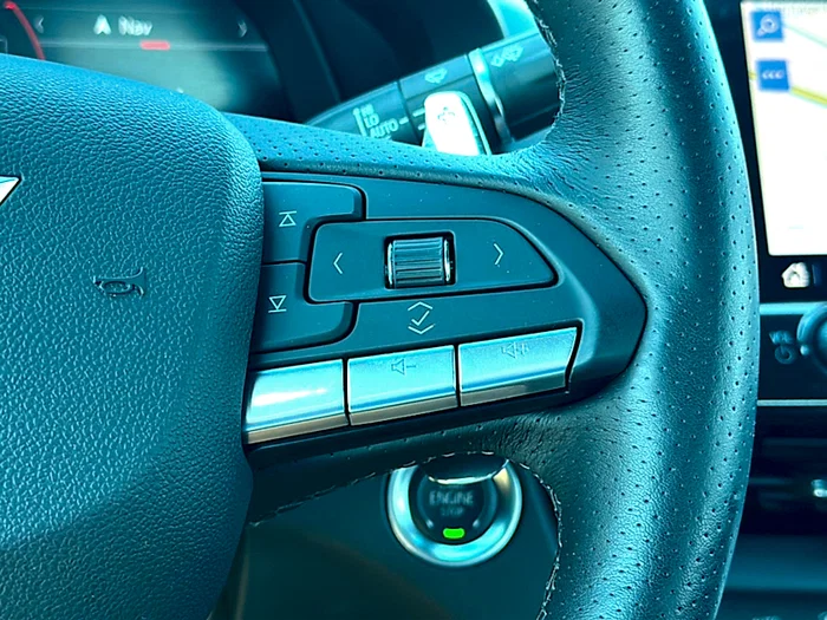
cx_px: 414
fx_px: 1266
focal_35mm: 53
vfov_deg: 27.5
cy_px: 310
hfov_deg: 36.2
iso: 80
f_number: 1.78
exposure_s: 1/159
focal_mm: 6.86
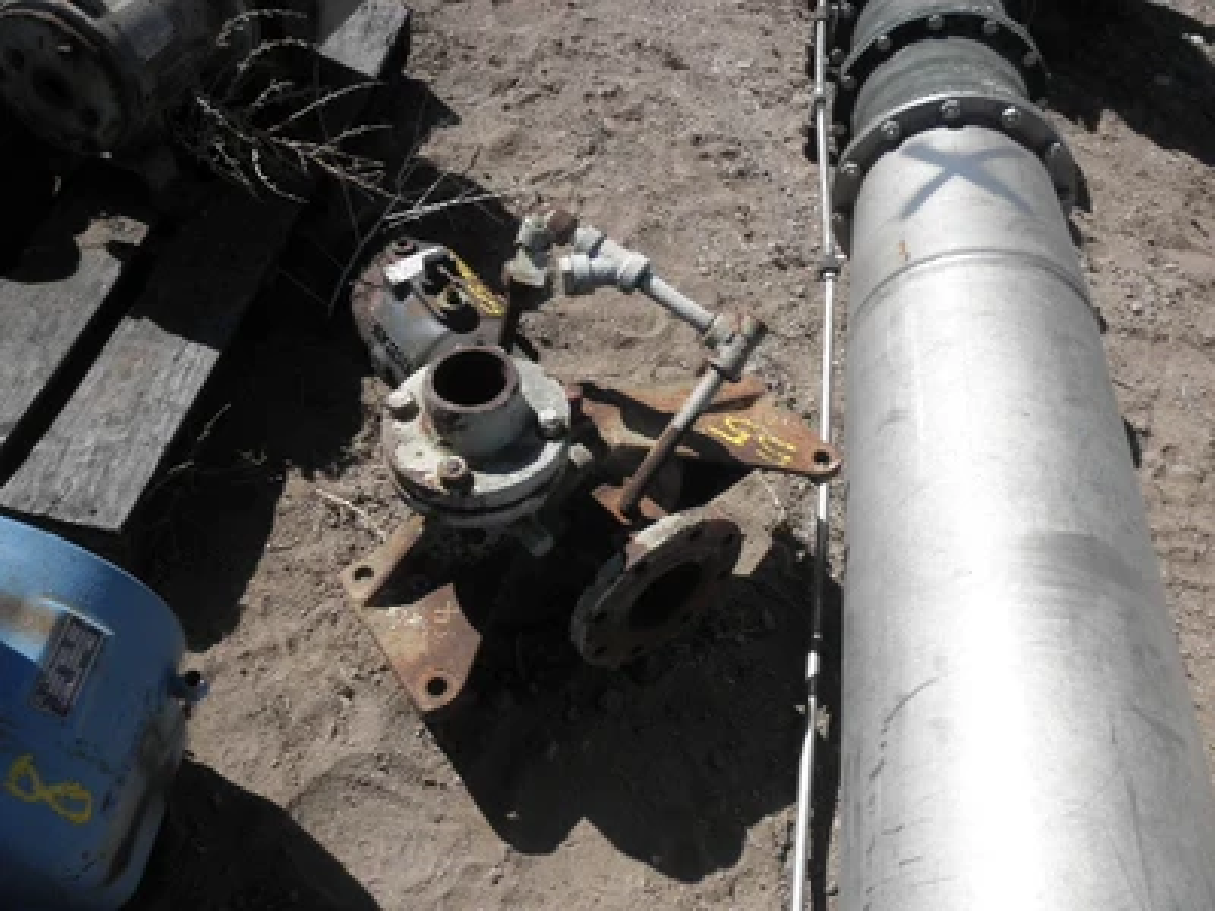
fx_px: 983
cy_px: 456
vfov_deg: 49.7
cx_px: 608
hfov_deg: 63.4
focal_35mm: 28
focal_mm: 5
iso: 64
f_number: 8.5
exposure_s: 1/125
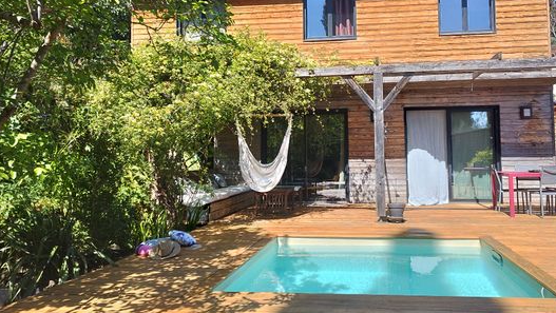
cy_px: 129
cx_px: 313
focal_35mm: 31
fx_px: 457
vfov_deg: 37.7
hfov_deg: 62.4
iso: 50
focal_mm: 5.95
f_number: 1.89
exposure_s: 1/356
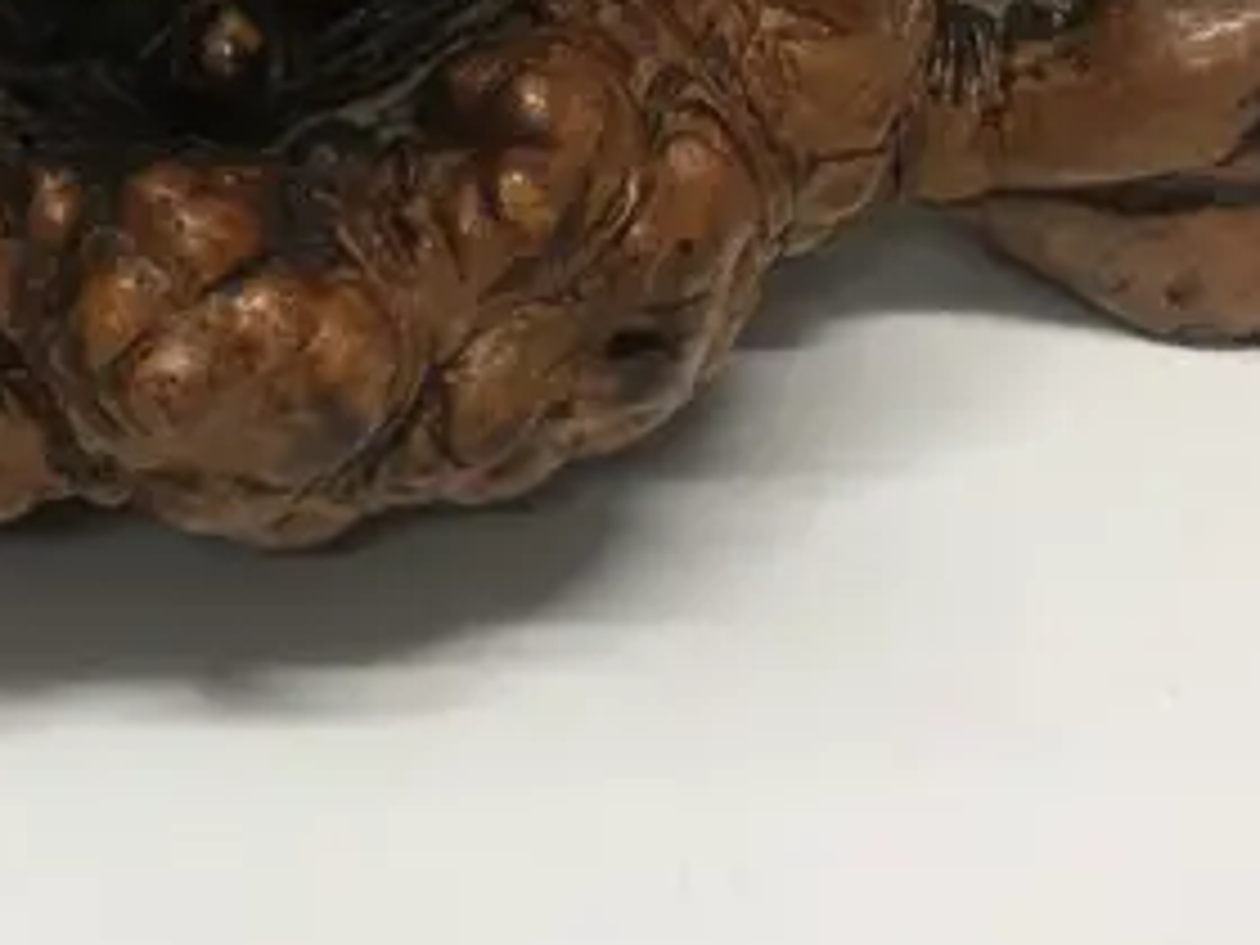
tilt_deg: -20.8
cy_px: -428
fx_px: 3858
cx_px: 27
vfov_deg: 13.3
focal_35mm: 106
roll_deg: +0.0
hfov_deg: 18.1
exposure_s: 1/33
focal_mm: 4.15
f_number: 2.2
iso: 50
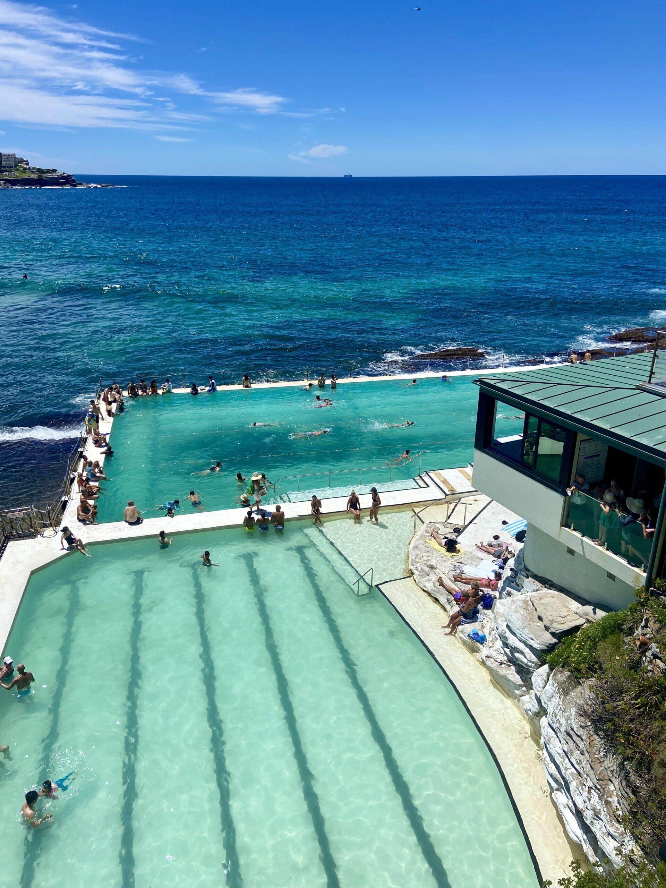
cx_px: 333
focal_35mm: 26
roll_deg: +0.1
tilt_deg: -22.0
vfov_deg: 67.3
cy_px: 444
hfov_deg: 53.1
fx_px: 667
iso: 32
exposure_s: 1/6757
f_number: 1.8
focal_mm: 4.25
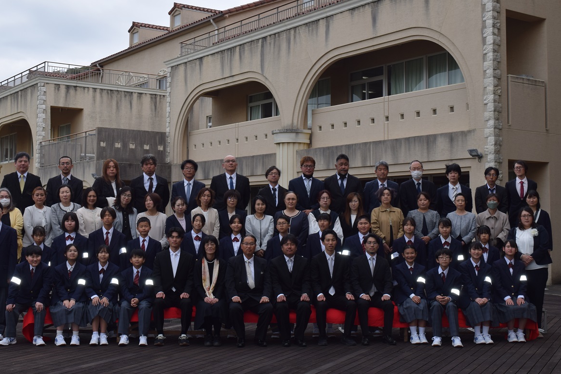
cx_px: 259
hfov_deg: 38.2
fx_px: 811
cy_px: 168
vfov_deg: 26.0
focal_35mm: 52
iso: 100
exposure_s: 1/200
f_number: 8
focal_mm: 30
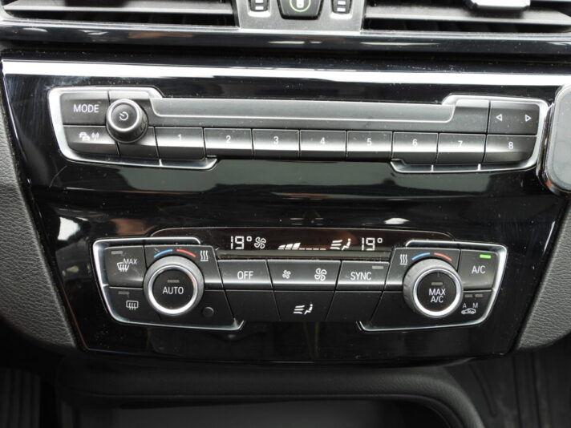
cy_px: 214
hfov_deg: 34.9
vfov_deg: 26.6
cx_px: 286
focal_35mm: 55
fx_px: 907
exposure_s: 1/30
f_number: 3.5
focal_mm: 9.8
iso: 140
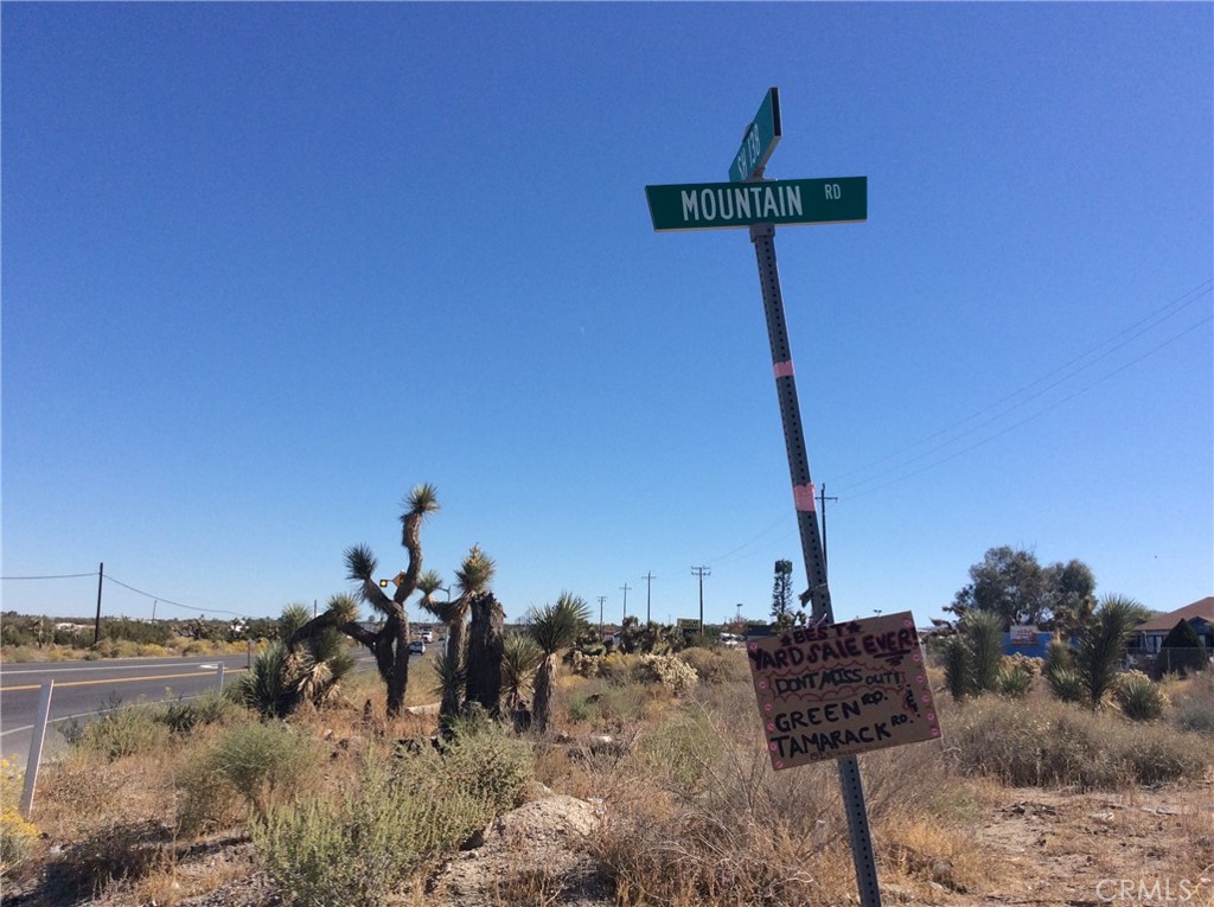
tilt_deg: +11.4
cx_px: 607
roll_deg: -2.0
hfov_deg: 56.9
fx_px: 1121
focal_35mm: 32
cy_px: 454
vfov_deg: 44.1
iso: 32
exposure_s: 1/1733
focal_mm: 3.3
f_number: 2.4
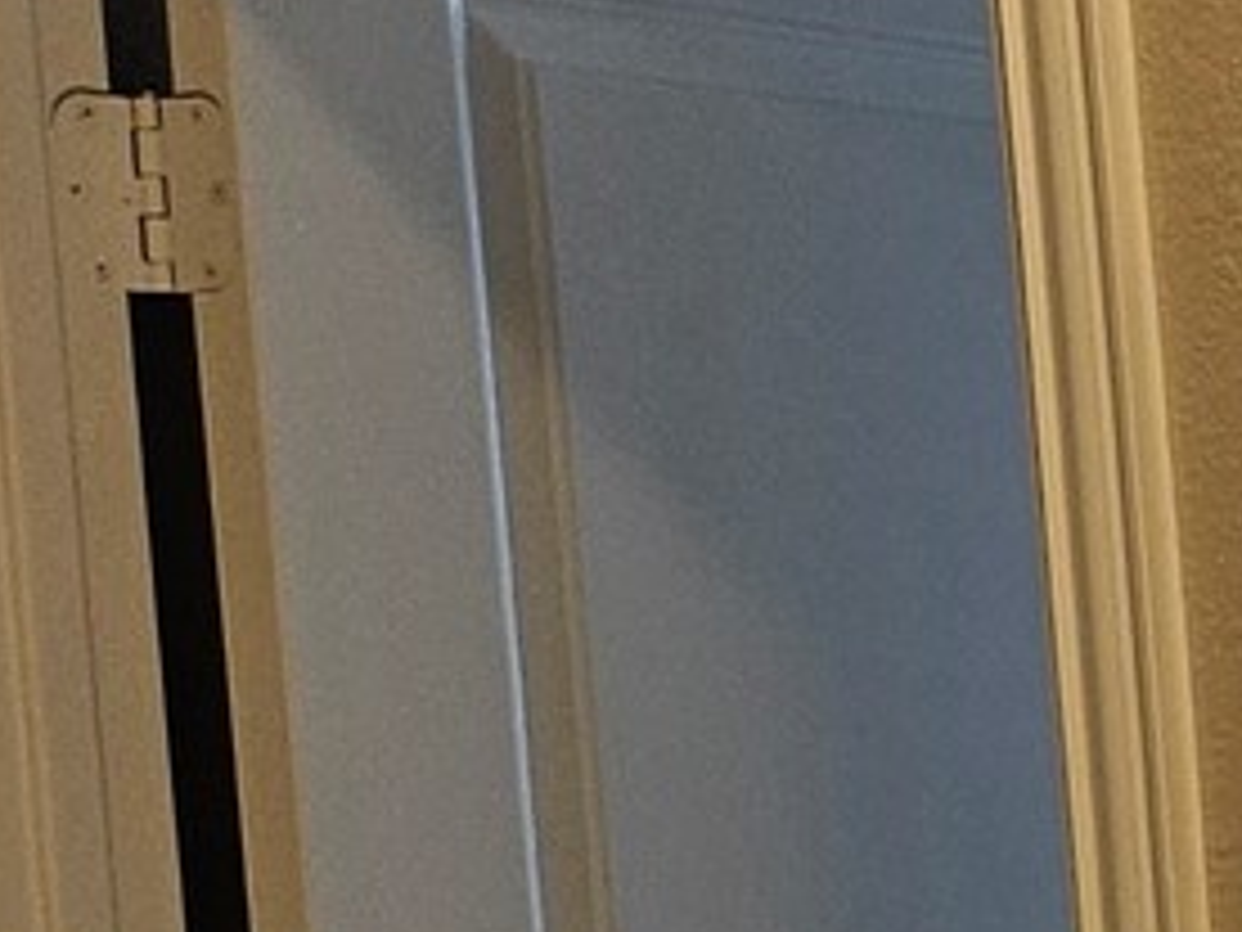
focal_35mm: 178
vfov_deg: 8.1
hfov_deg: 8.9
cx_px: 3838
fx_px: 6387
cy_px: 1571
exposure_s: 1/120
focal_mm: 5
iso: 50
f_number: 1.8
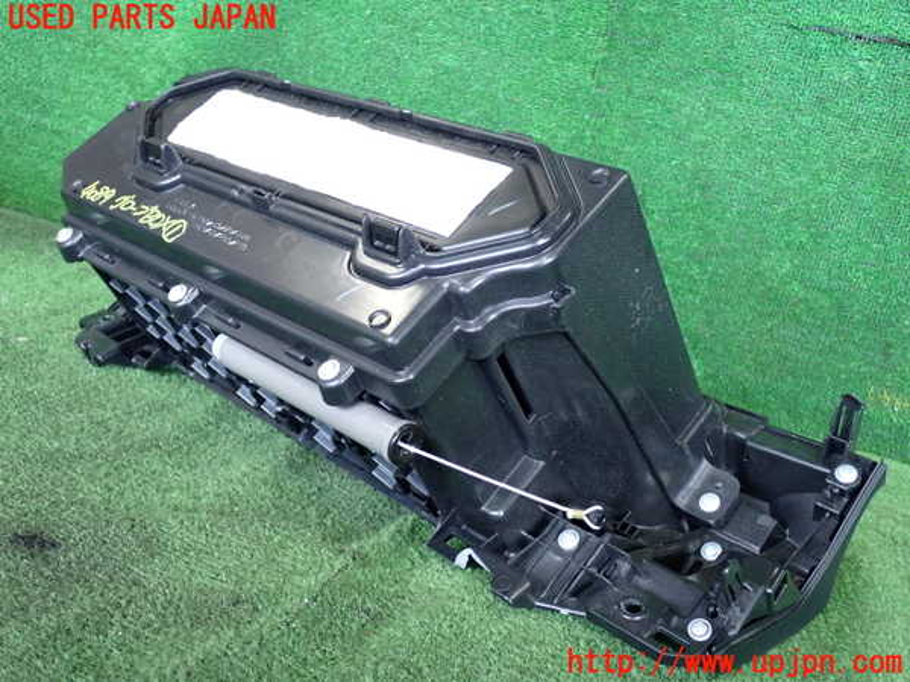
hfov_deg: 49.0
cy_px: 341
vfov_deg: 37.7
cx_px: 455
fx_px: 999
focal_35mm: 38
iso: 800
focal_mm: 6.83
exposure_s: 1/125
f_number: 2.7
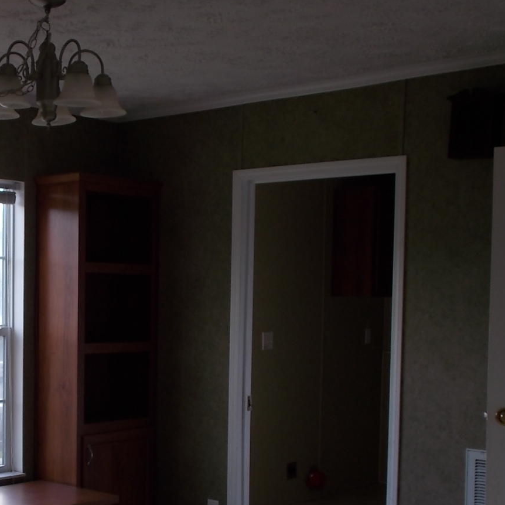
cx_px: 44
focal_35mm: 64
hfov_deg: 26.0
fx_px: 1056
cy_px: 345
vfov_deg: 26.7
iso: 80
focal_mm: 6.9
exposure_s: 1/40
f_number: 3.9
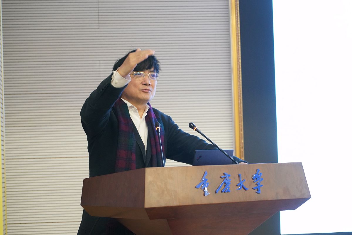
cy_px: 118
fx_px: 1027
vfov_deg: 13.0
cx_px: 176
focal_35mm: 105
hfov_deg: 19.5
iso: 6400
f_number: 4
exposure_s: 1/160
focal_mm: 105
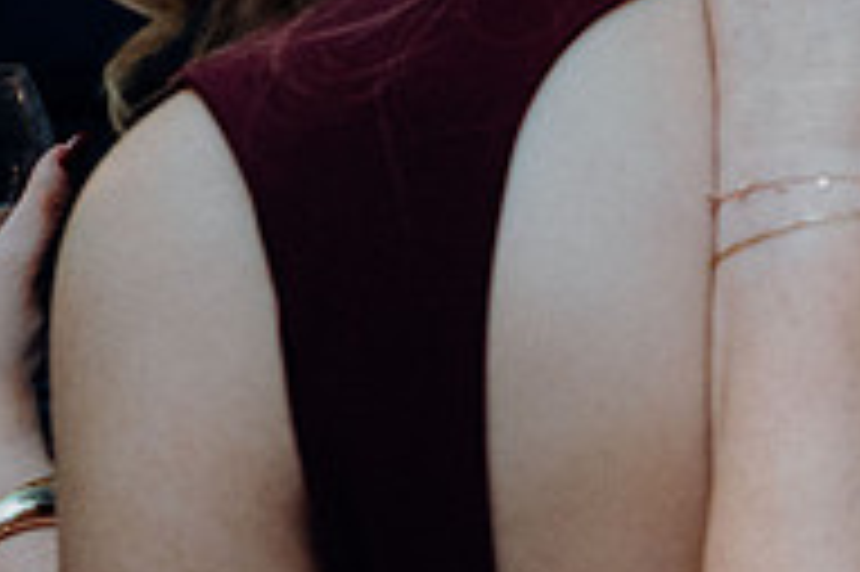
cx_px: 1067
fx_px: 1742
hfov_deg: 24.7
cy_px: -43
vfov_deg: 18.0
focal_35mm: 73
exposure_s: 1/160
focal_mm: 24
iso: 3200
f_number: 3.5
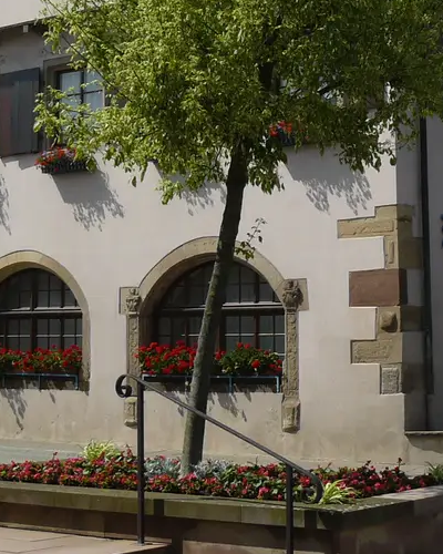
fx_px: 1475
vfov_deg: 21.0
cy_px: 121
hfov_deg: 17.1
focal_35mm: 90
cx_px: 282
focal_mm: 6
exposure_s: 1/500
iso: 100
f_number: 5.6
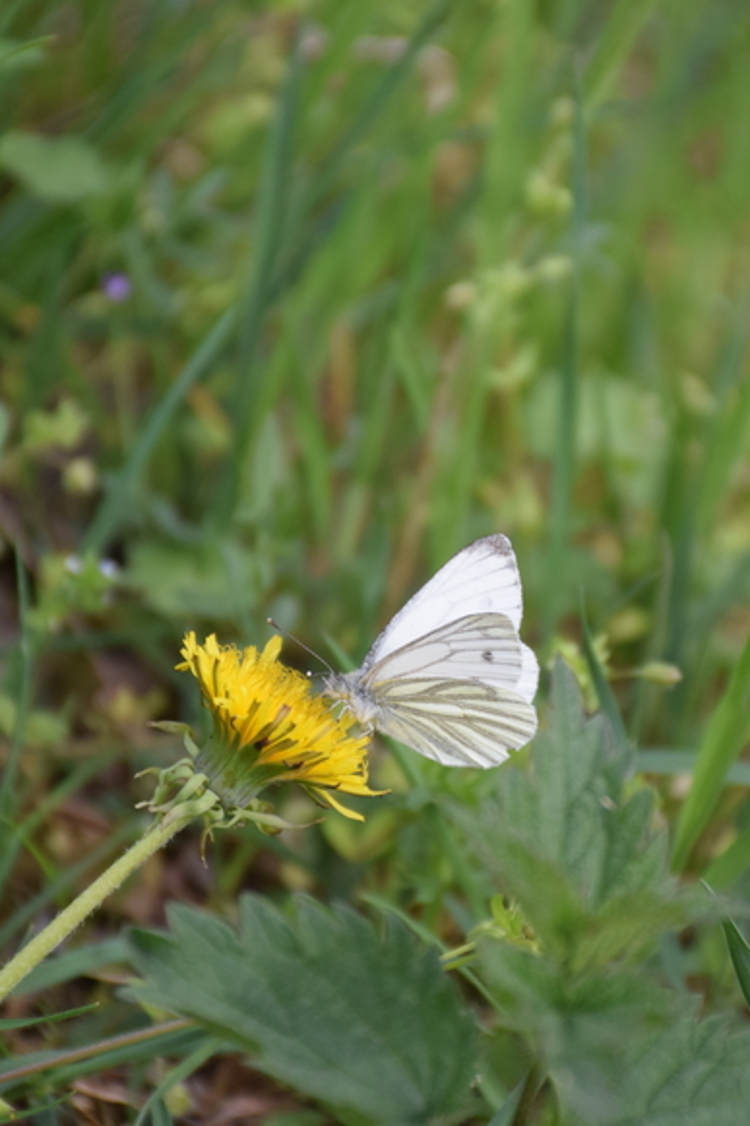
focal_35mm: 347
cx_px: 539
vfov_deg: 5.9
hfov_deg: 4.0
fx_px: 10849
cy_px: 583
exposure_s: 1/500
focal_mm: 140
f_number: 5.6
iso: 400
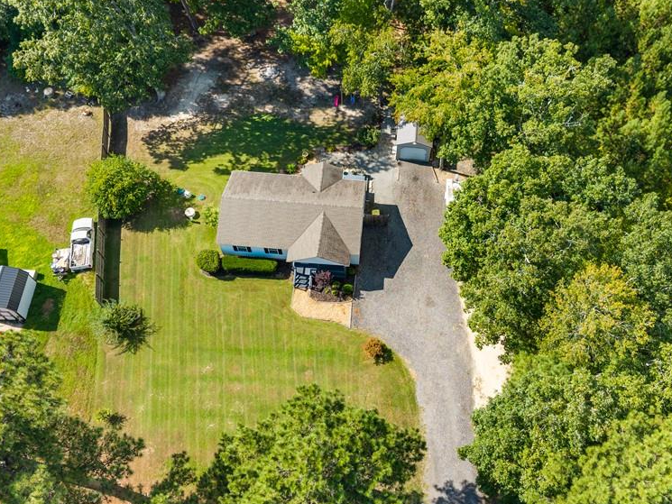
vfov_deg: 42.9
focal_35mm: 33
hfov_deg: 55.3
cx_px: 366
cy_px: 222
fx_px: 641
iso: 100
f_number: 1.8
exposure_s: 1/1250
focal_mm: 8.67
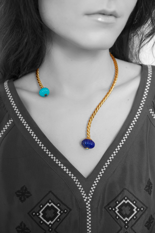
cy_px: 116
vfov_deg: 40.3
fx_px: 316
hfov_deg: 27.5
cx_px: 78
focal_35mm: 49
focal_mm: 49
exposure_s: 1/200
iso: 400
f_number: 4
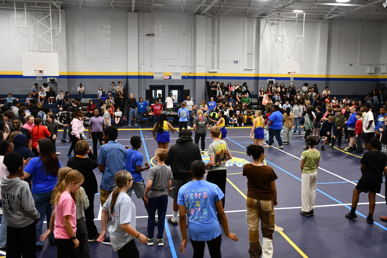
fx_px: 355
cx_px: 194
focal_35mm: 33
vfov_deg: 40.0
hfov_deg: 57.2
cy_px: 129
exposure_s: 1/125
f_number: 3.5
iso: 1250
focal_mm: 22
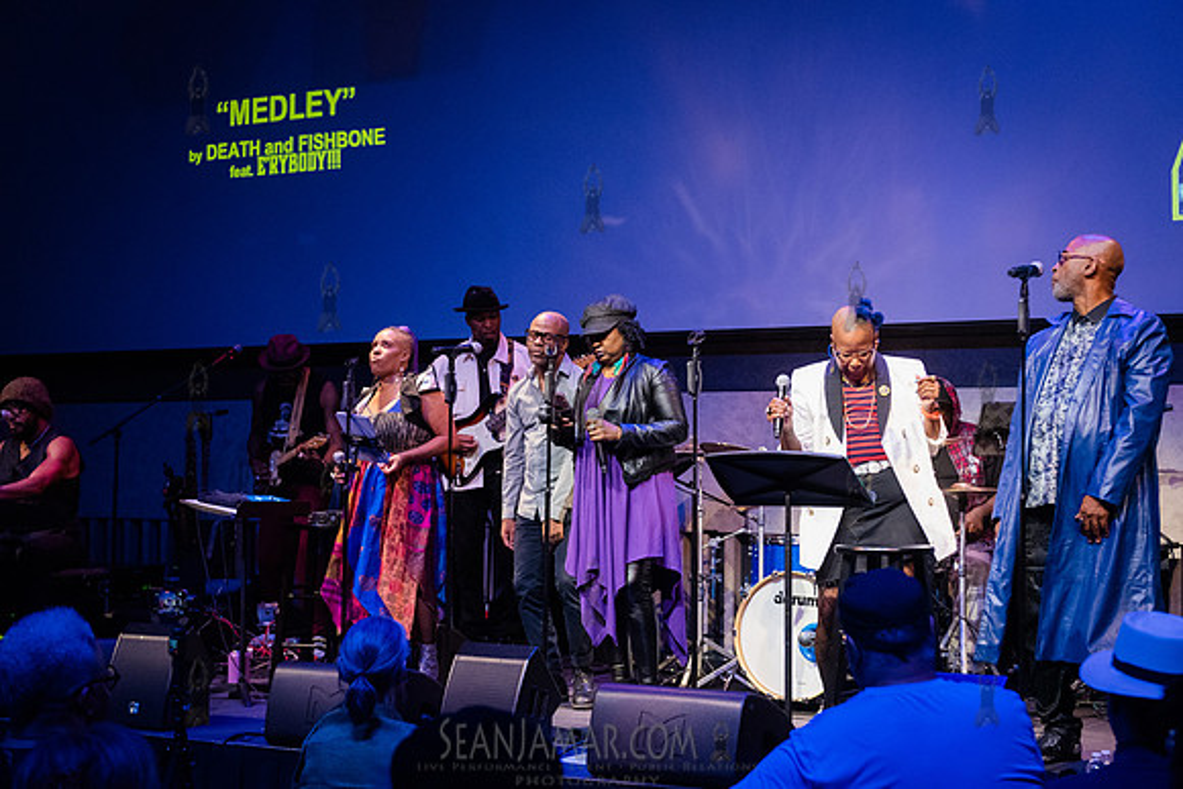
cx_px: 592
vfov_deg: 22.6
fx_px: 1972
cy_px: 394
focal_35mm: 60
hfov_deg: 33.4
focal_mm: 60
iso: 6400
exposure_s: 1/320
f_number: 3.5
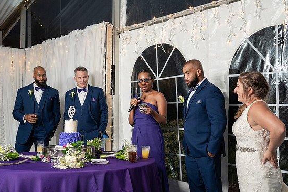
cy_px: 101
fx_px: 312
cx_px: 144
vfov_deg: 34.2
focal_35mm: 39
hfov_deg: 49.6
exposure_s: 1/200
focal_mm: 36
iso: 1600
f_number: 5.6
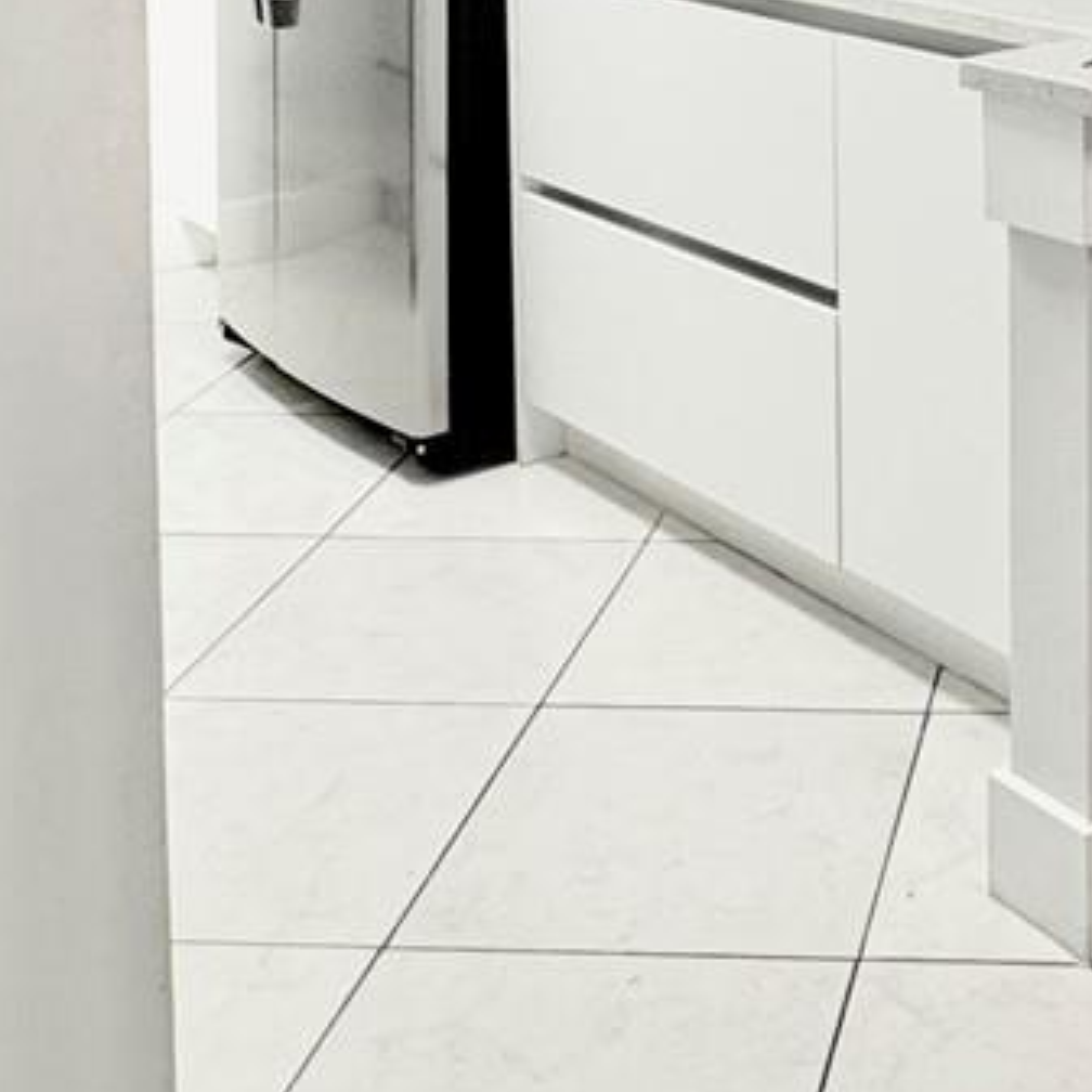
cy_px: -273
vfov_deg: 25.6
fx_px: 2106
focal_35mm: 59
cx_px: 1105
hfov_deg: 27.3
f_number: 2.2
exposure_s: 1/120
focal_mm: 2.22
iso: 250
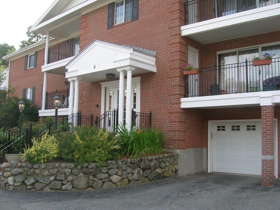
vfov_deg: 41.8
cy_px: 105
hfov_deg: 54.0
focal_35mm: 34
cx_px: 140
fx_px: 275
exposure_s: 1/123
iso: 50
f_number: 4.9
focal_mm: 5.7
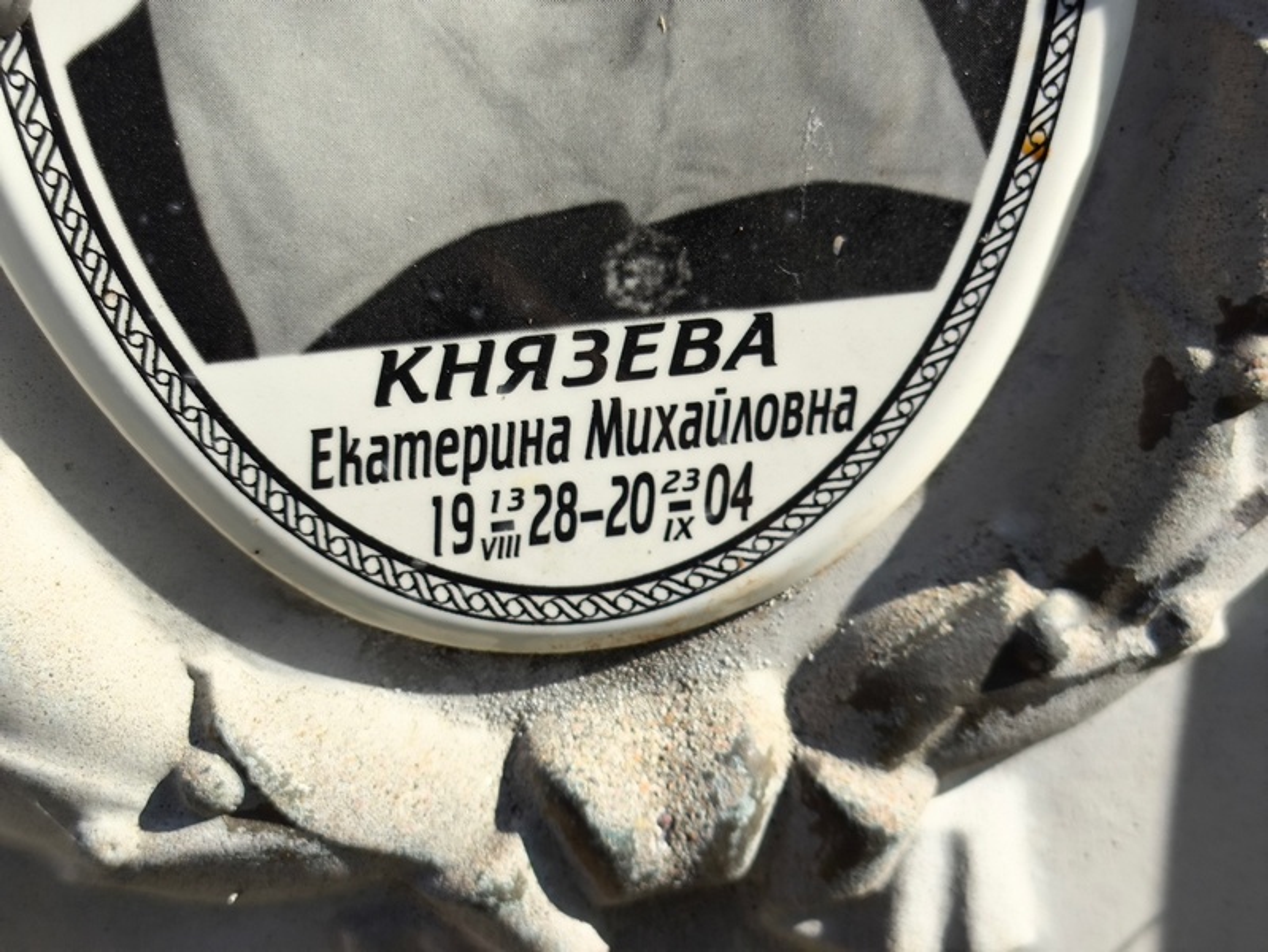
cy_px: 476
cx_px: 634
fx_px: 1832
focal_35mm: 50
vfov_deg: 29.1
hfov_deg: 38.2
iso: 50
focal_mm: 4.71
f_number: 1.7
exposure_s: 1/705
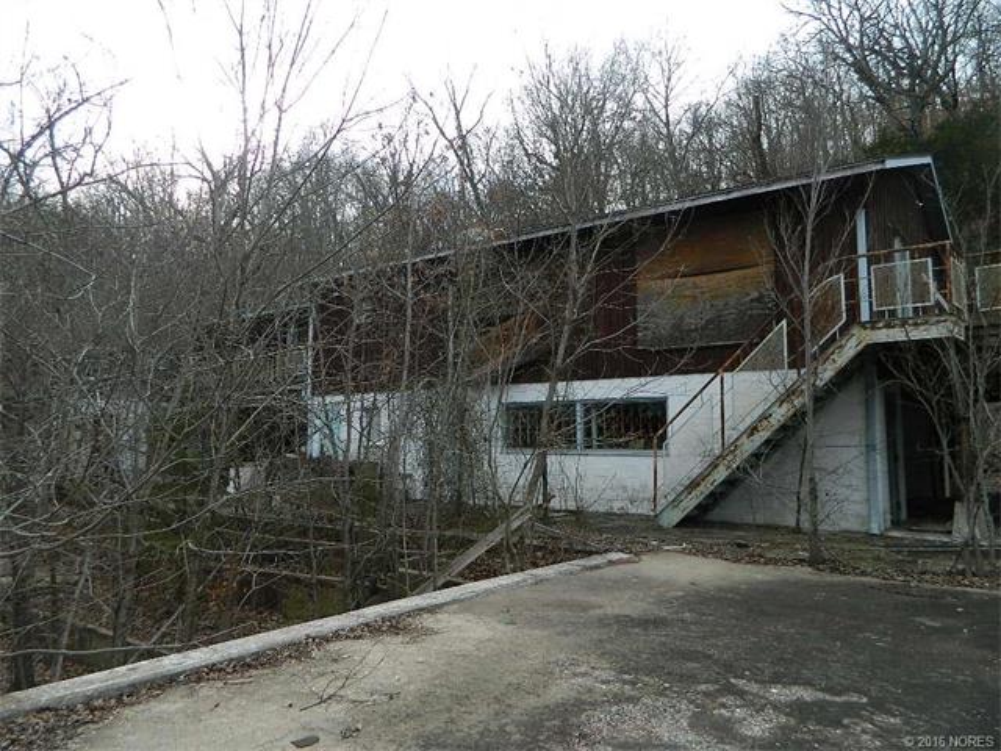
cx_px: 500
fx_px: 723
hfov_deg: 69.4
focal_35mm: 25
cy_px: 376
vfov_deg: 54.9
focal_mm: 4.5
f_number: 3.1
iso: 80
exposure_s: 1/320
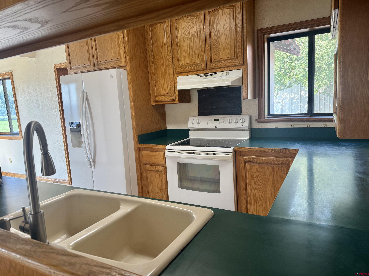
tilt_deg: -8.4
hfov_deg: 71.6
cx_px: 184
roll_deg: +4.0
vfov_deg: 56.8
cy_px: 138
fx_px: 256
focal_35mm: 24
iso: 100
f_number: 1.78
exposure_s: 1/133
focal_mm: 6.76
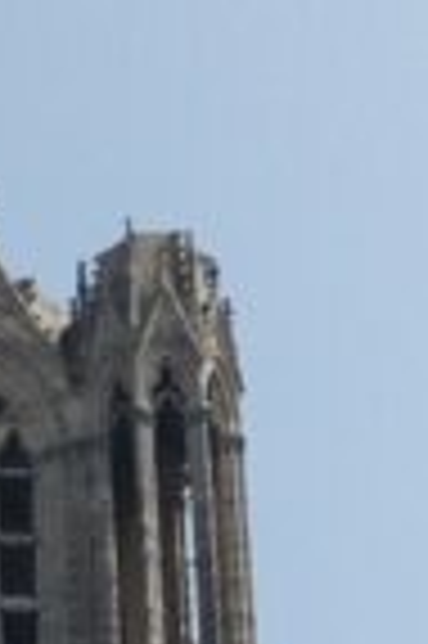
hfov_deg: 6.3
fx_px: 3736
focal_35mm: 209
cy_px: 1653
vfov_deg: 8.8
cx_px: -536
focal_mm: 3.7
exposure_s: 1/1643
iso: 64
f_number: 1.9
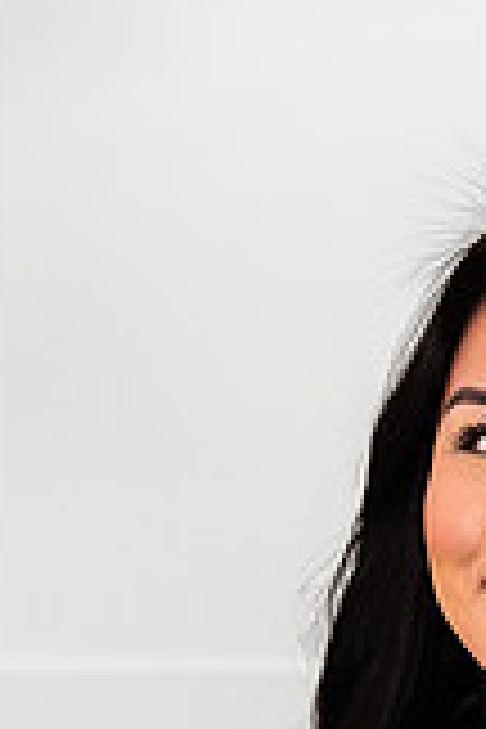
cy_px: 990
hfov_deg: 5.8
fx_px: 4779
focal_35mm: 236
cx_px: 504
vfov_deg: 8.6
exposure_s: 1/160
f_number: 3.2
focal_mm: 85
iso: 50
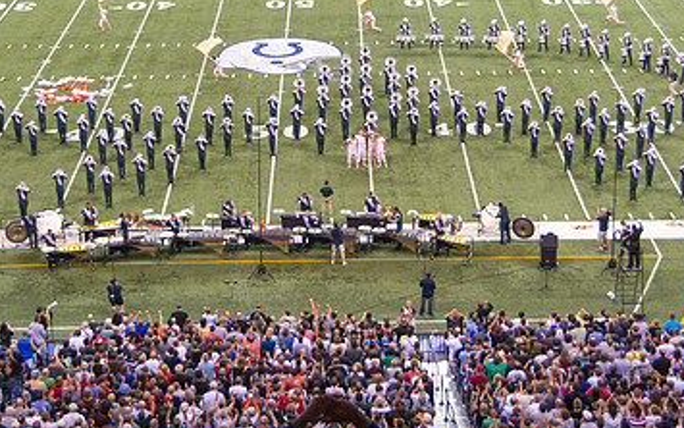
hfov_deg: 25.5
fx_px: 1510
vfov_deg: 16.0
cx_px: 371
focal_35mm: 81
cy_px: 79
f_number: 4.2
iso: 720
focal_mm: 40
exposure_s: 1/200
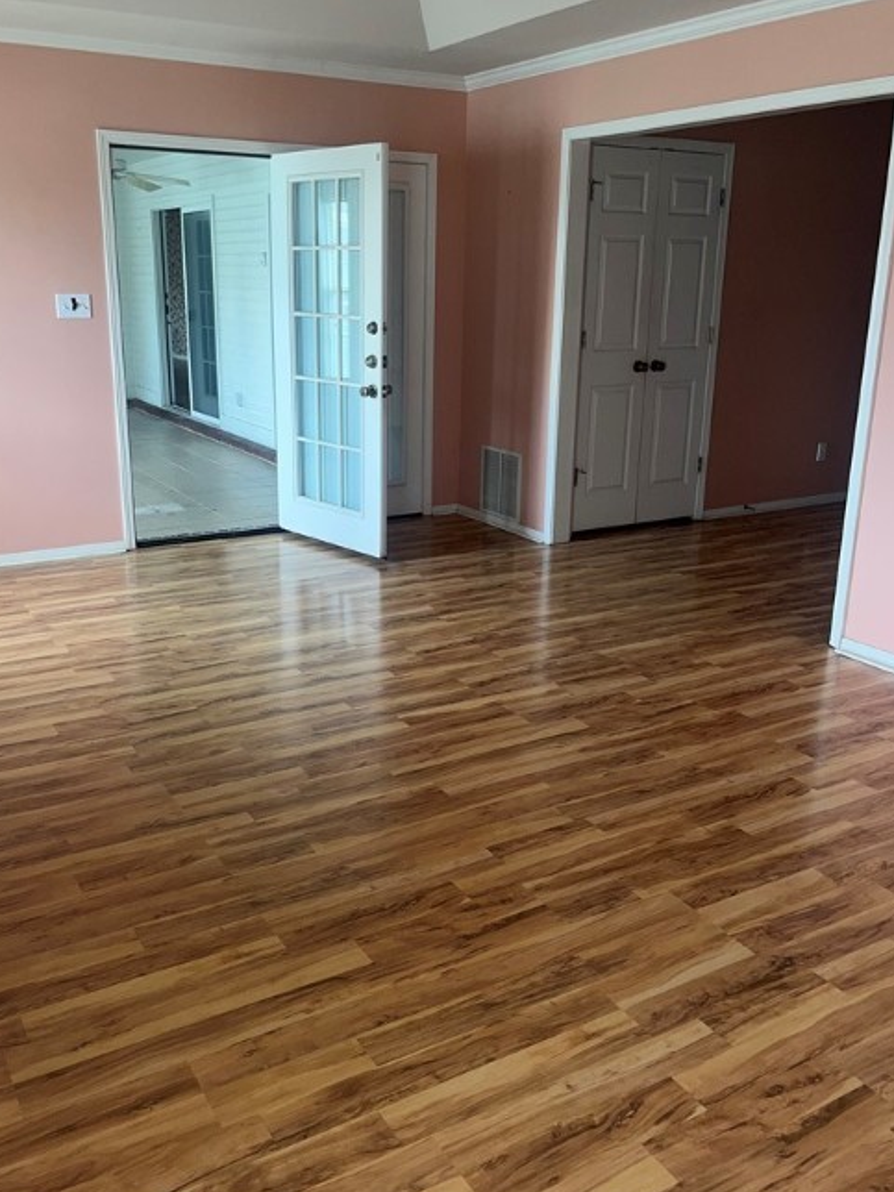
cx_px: 402
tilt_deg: -16.6
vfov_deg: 58.4
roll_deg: -0.3
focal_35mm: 31
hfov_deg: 45.4
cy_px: 590
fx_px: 1067
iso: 32
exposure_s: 1/29
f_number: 1.6
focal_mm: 5.1
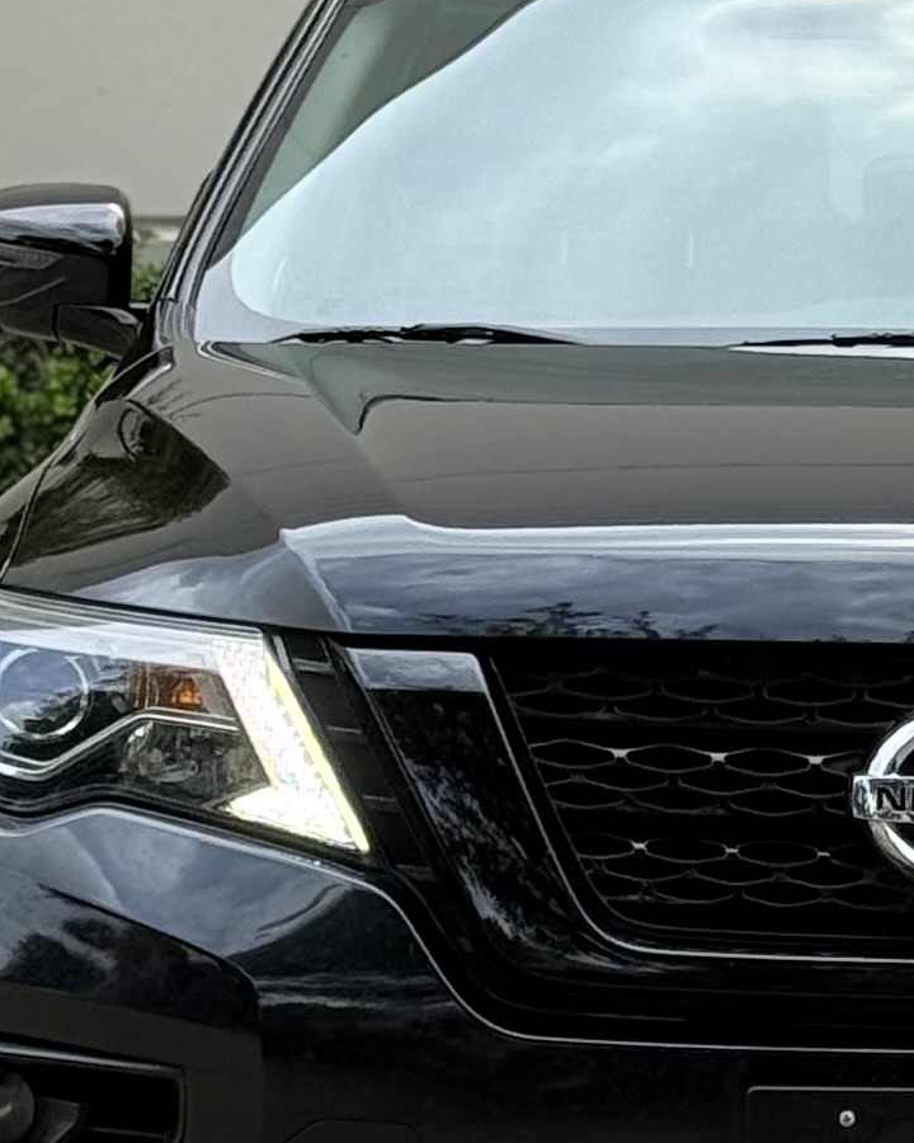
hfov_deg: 7.3
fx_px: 7101
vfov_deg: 9.2
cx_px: 1085
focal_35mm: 210
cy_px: 716
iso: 64
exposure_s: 1/2342
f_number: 1.78
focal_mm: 6.76
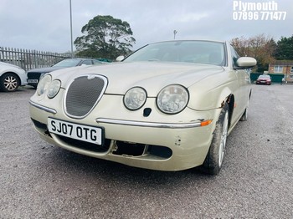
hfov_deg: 67.3
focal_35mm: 26
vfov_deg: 53.0
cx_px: 146
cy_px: 110
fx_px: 220
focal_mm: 4.2
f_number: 1.6
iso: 40
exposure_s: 1/121
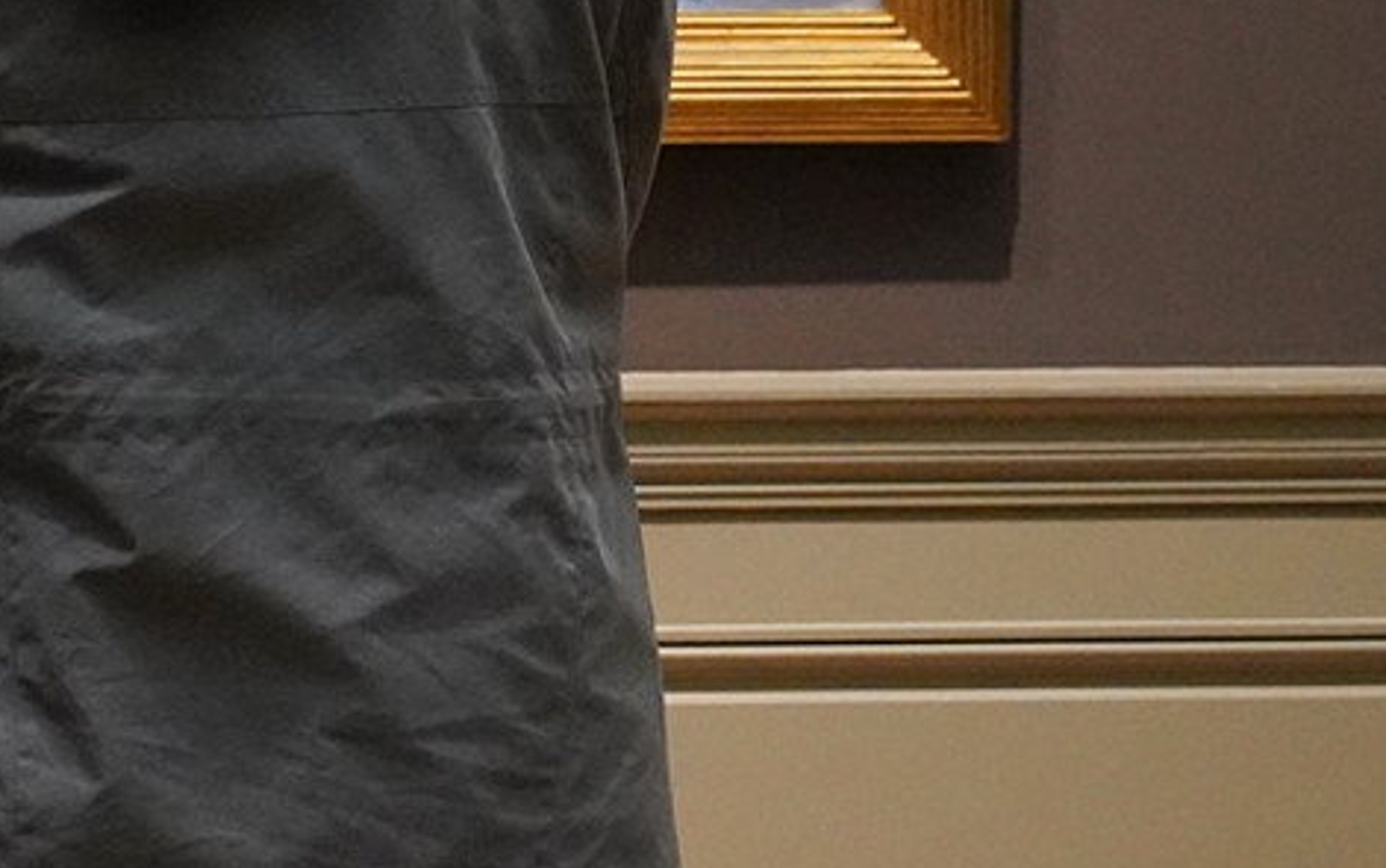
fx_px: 6539
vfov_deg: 7.4
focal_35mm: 173
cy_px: -527
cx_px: -253
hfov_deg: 11.9
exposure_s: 1/100
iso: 6400
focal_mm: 40
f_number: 4.5
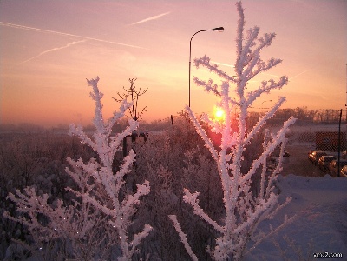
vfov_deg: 40.7
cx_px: 174
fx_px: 351
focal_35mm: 35
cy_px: 130
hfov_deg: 52.6
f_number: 4.3
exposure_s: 1/320
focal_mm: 5.8
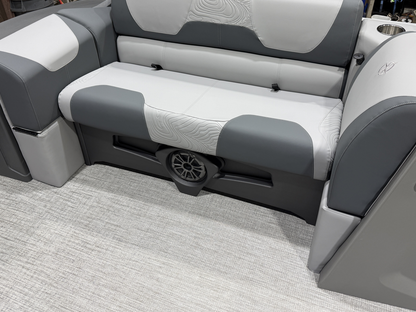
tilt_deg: -35.2
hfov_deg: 58.3
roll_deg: +2.4
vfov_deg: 45.1
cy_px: 120
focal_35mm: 31
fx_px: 373
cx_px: 214
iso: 100
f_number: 1.78
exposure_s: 1/120
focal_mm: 6.76
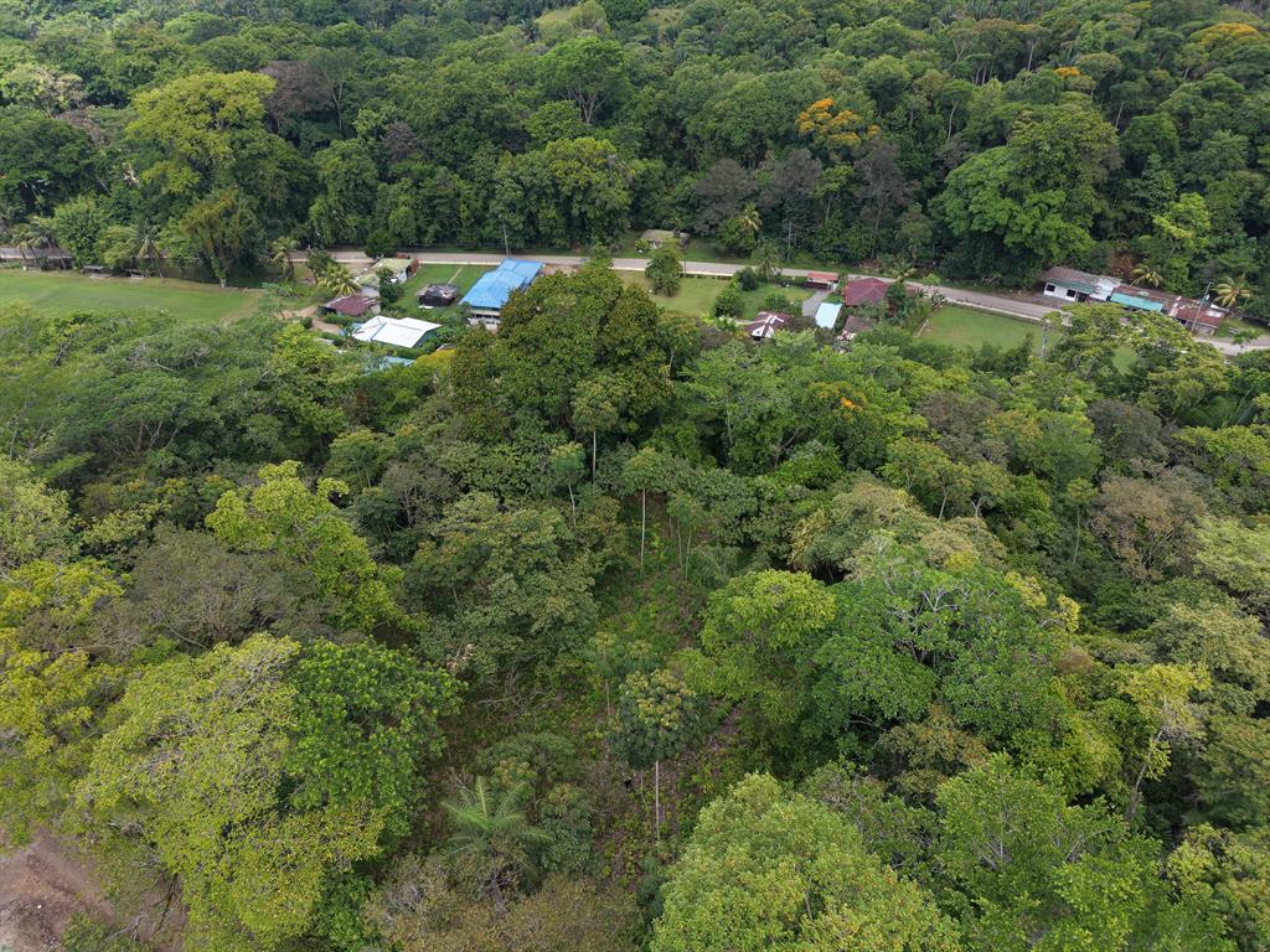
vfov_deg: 56.8
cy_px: 476
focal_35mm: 24
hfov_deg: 71.6
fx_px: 881
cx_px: 635
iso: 100
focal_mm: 8.67
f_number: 1.8
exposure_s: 1/1000
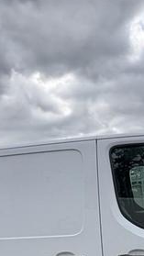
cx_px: 95
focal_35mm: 49
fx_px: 333
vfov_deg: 39.2
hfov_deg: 24.3
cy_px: 228
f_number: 2.2
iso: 50
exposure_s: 1/1346
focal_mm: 2.22
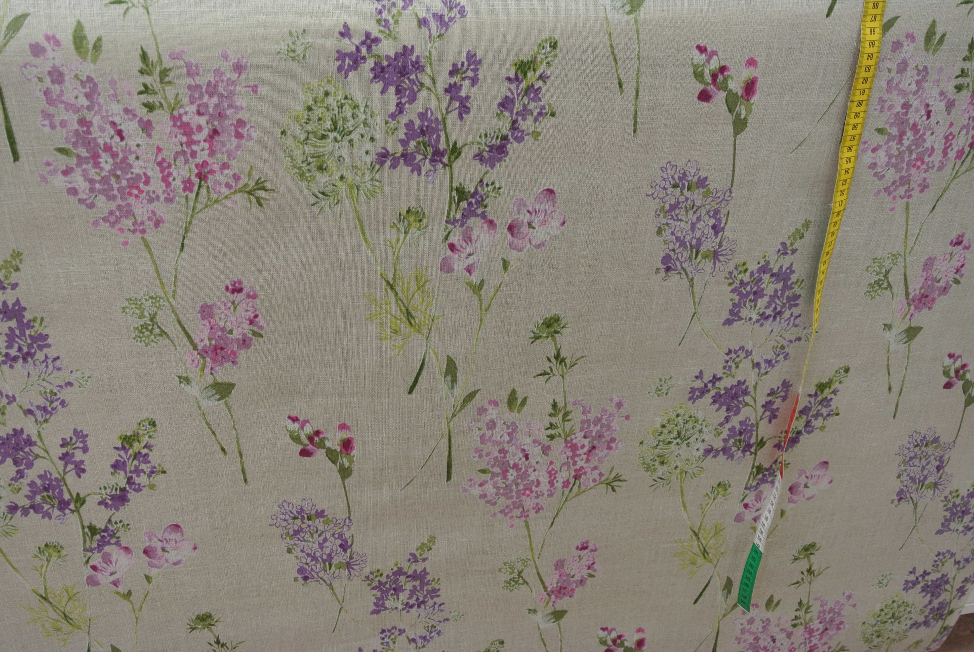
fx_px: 1002
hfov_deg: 51.8
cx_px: 487
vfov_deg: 36.0
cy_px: 326
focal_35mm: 37
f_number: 4
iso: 400
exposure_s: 1/80
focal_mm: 14
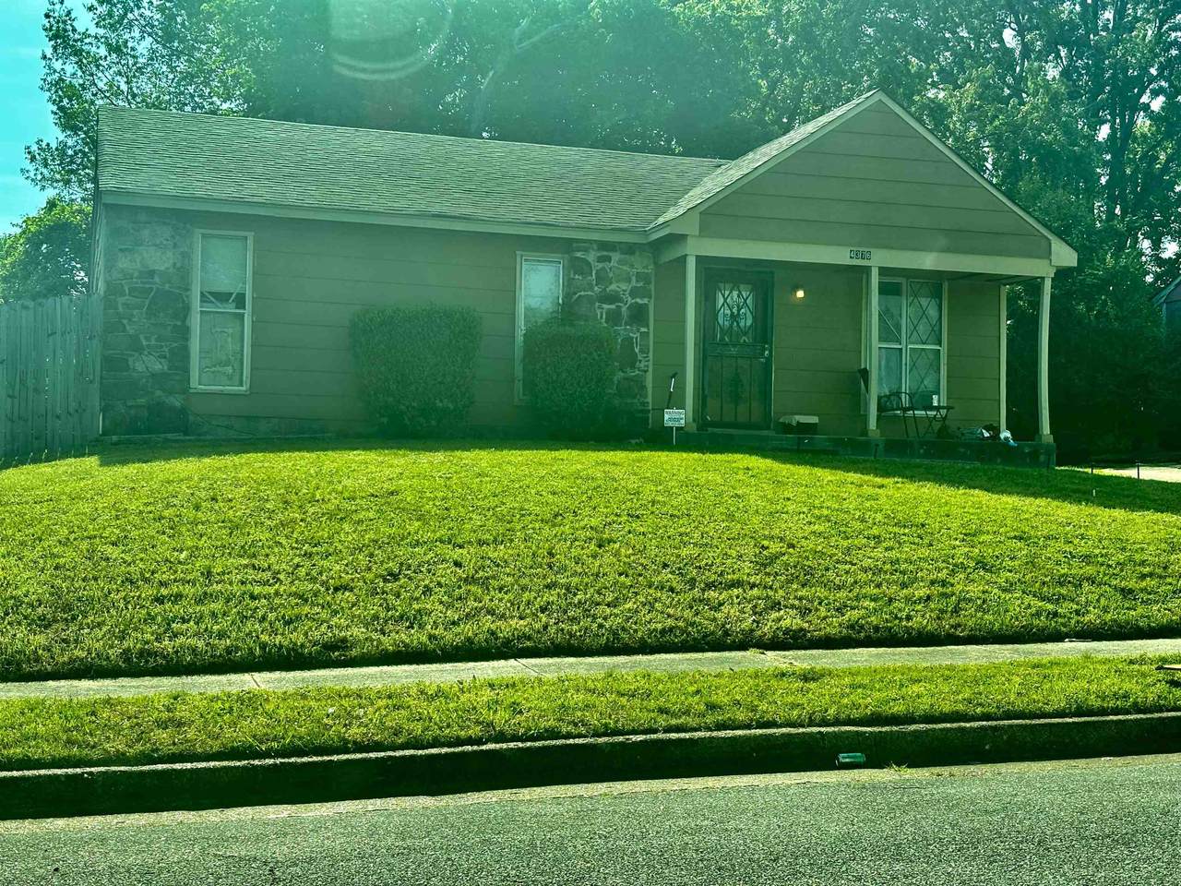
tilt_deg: +2.1
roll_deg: -1.6
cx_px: 590
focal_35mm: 52
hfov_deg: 36.8
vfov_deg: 28.0
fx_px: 1774
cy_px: 443
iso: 32
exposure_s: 1/894
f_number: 1.6
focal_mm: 5.96
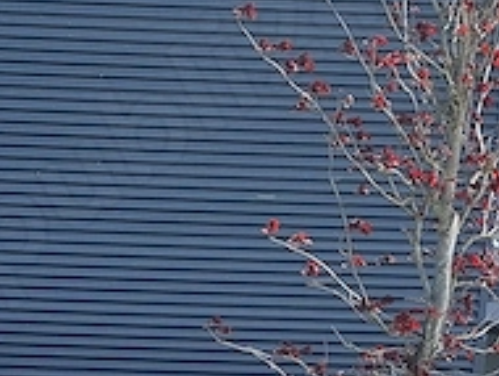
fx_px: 1746
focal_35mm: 121
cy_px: 784
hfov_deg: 15.8
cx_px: -63
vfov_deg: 11.0
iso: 40
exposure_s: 1/981
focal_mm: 5.54
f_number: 1.8
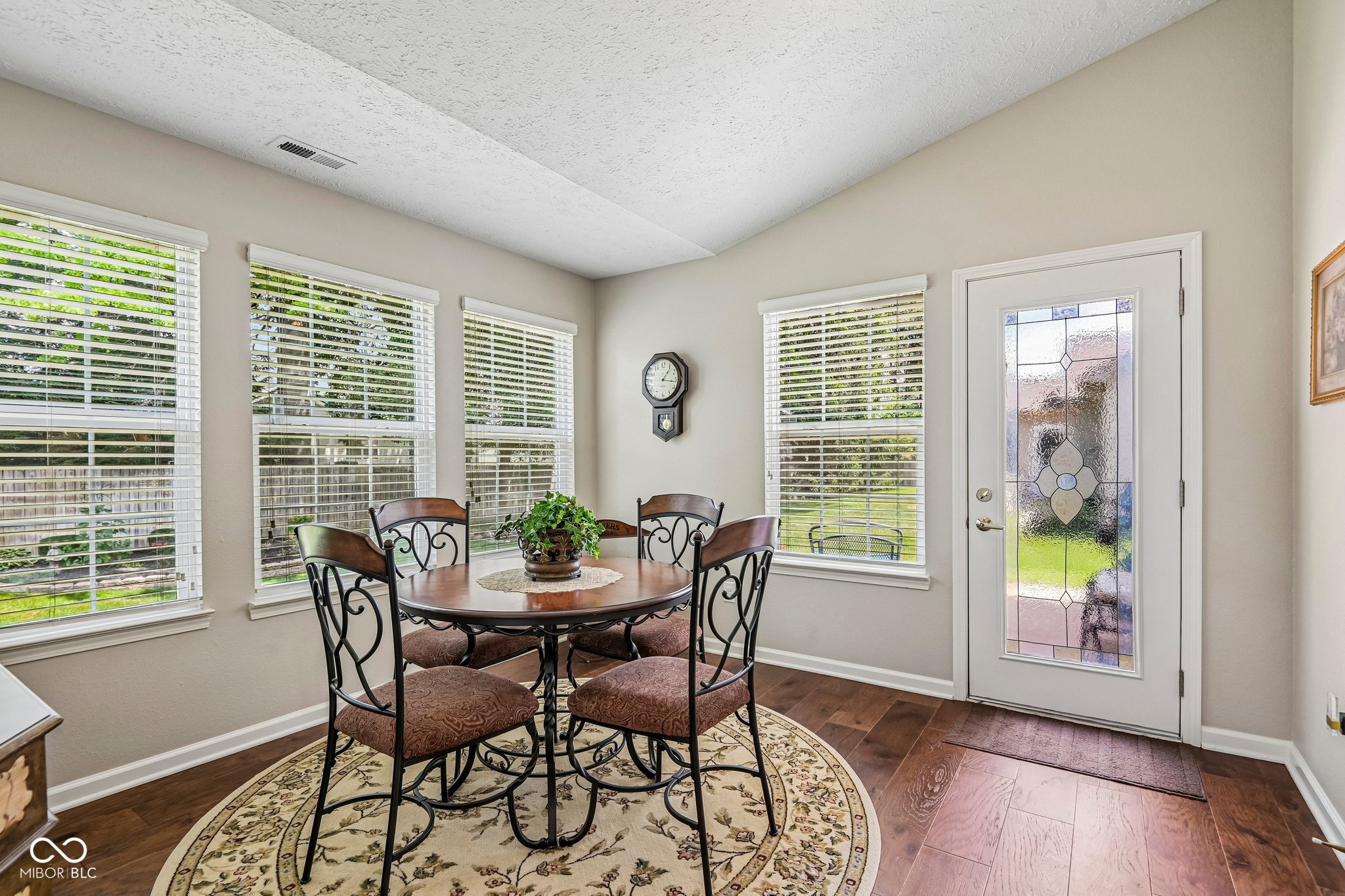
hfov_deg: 96.7
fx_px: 598
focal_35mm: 16
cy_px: 448
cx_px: 672
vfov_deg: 73.7
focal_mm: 16
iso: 110
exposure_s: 1/15
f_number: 8
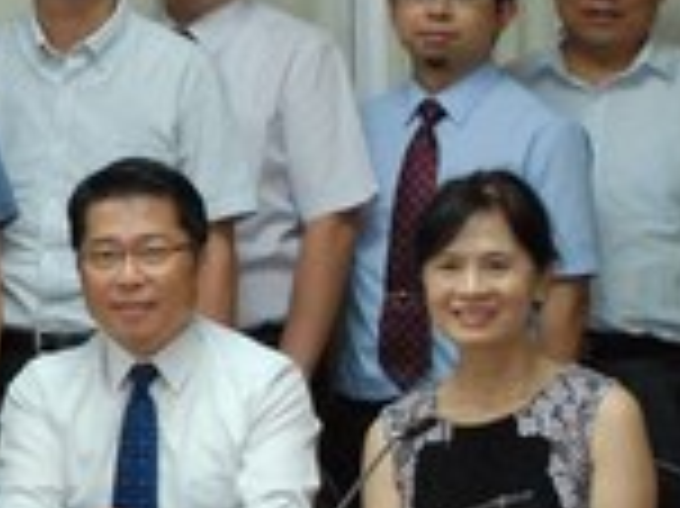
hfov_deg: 8.3
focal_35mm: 233
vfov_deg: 6.4
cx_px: -284
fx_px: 4573
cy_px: 265
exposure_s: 1/80
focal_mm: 38
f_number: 5.6
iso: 1600
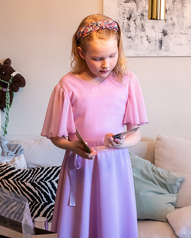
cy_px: 113
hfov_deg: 23.3
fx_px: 462
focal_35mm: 65
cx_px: 98
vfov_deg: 28.9
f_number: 4
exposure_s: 1/125
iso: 2500
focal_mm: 27.5
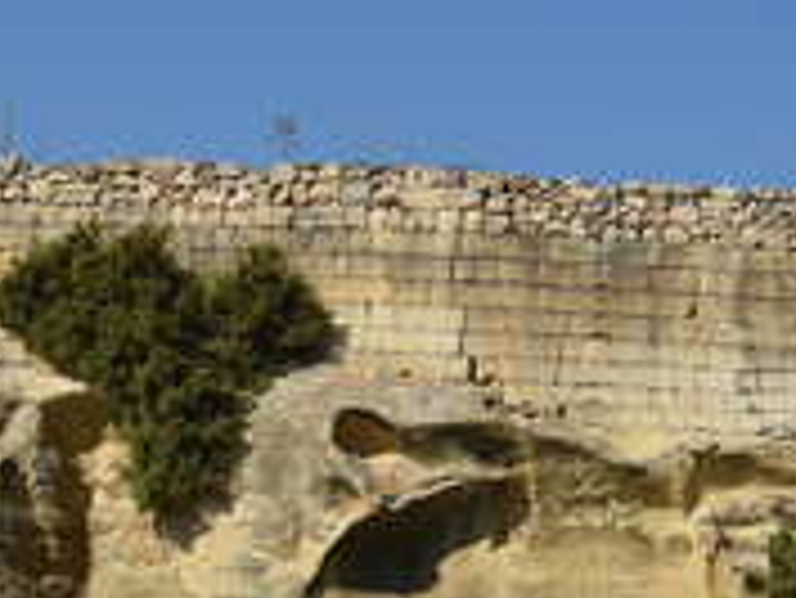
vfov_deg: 8.3
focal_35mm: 178
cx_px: 1619
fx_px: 4096
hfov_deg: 10.2
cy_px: 699
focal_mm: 32
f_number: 8
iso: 250
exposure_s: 1/800
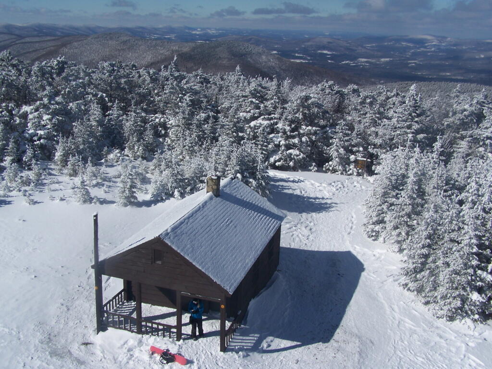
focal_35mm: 38
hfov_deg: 49.0
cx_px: 246
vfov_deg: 37.7
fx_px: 540
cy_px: 184
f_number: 5.6
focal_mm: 6.3
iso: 80
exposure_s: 1/1250
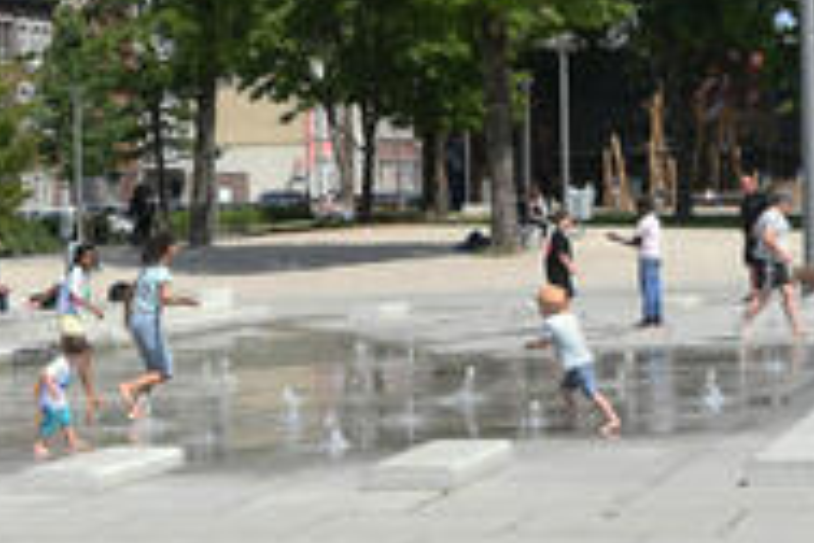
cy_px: 226
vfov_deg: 11.8
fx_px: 2623
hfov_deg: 17.5
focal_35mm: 116
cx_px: 179
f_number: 11
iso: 400
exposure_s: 1/500
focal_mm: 26
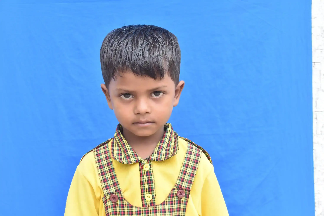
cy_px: 108
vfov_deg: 25.8
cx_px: 162
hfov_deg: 37.8
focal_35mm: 52
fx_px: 473
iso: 500
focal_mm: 35
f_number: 7.1
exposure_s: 1/60
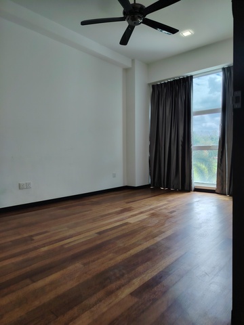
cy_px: 162
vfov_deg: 71.6
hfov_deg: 56.8
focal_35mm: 24
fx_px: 226
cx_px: 122
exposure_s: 1/120
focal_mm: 5.25
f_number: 1.75
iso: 163
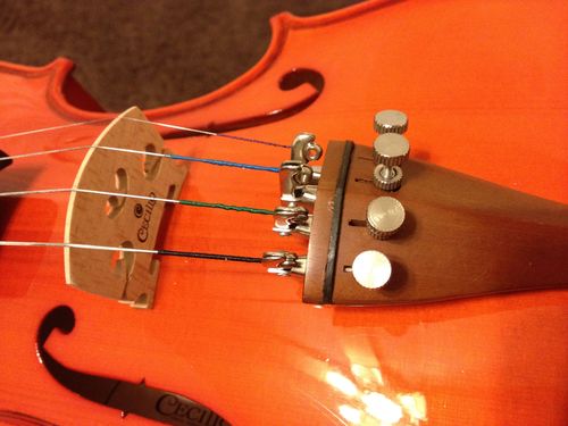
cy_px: 213
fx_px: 574
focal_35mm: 35
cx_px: 284
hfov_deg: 52.6
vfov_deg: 40.7
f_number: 2.4
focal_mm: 4.28
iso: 320
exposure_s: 1/20
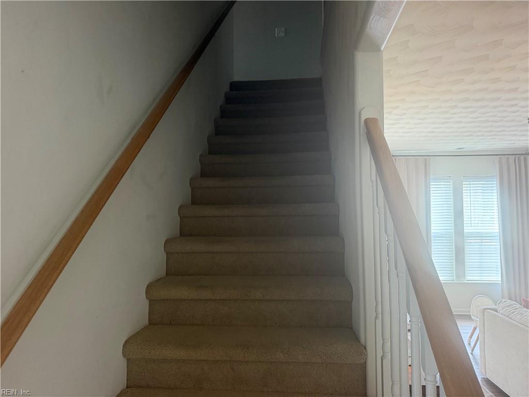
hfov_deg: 71.6
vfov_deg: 56.8
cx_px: 264
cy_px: 198
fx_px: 367
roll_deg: +0.6
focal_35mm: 24
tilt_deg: +1.9
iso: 400
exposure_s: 1/60
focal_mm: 6.76
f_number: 1.78
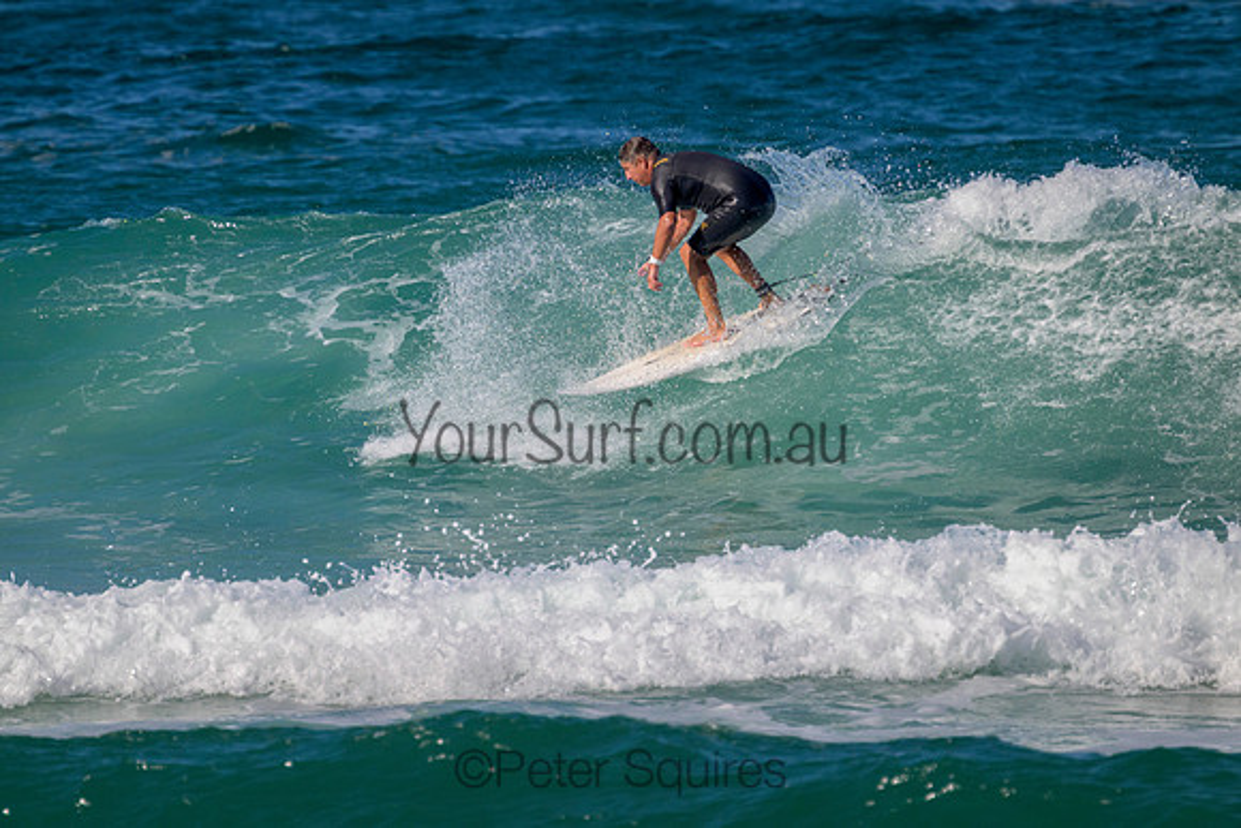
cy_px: 414
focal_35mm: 800
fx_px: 27583
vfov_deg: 1.7
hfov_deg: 2.6
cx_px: 620
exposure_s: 1/2000
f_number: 11
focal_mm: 800
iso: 1100
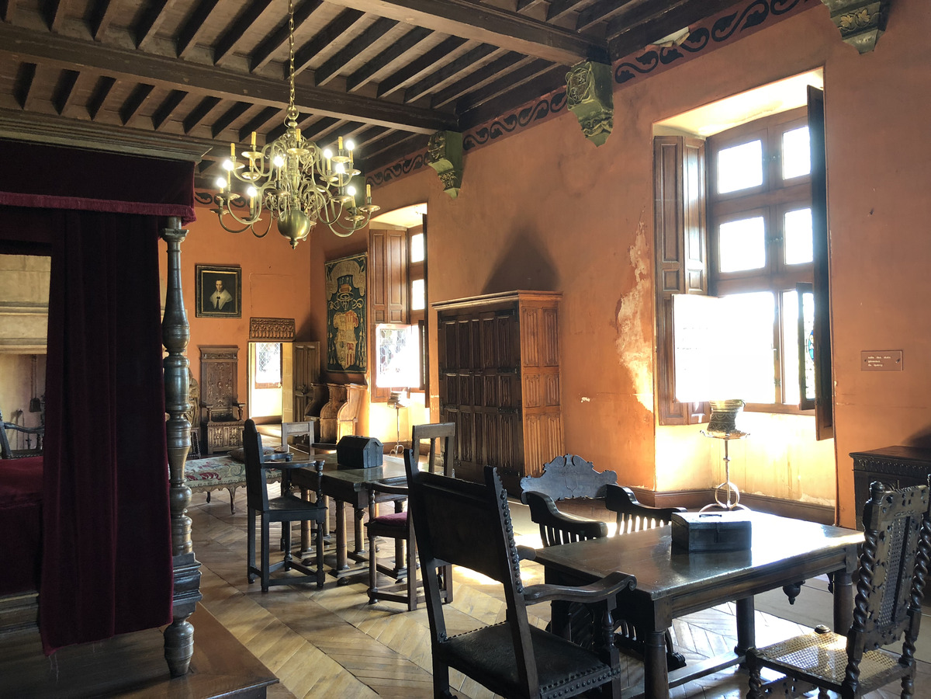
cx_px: 466
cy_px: 350
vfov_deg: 49.7
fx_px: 753
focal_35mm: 28
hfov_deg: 63.4
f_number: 1.8
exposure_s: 1/17
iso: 40
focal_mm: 4
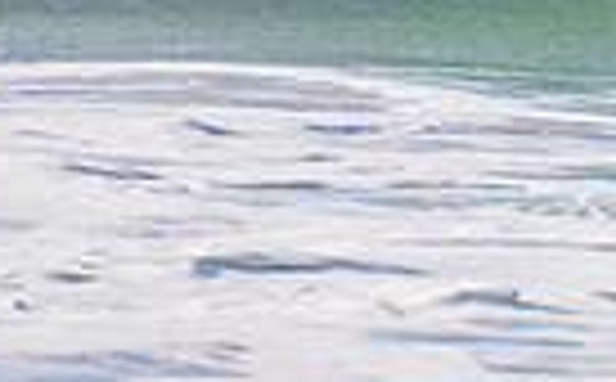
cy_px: -434
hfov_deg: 0.6
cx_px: 1097
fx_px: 58035
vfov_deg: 0.4
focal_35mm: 3464
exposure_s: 1/2000
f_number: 11
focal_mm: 800
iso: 2000
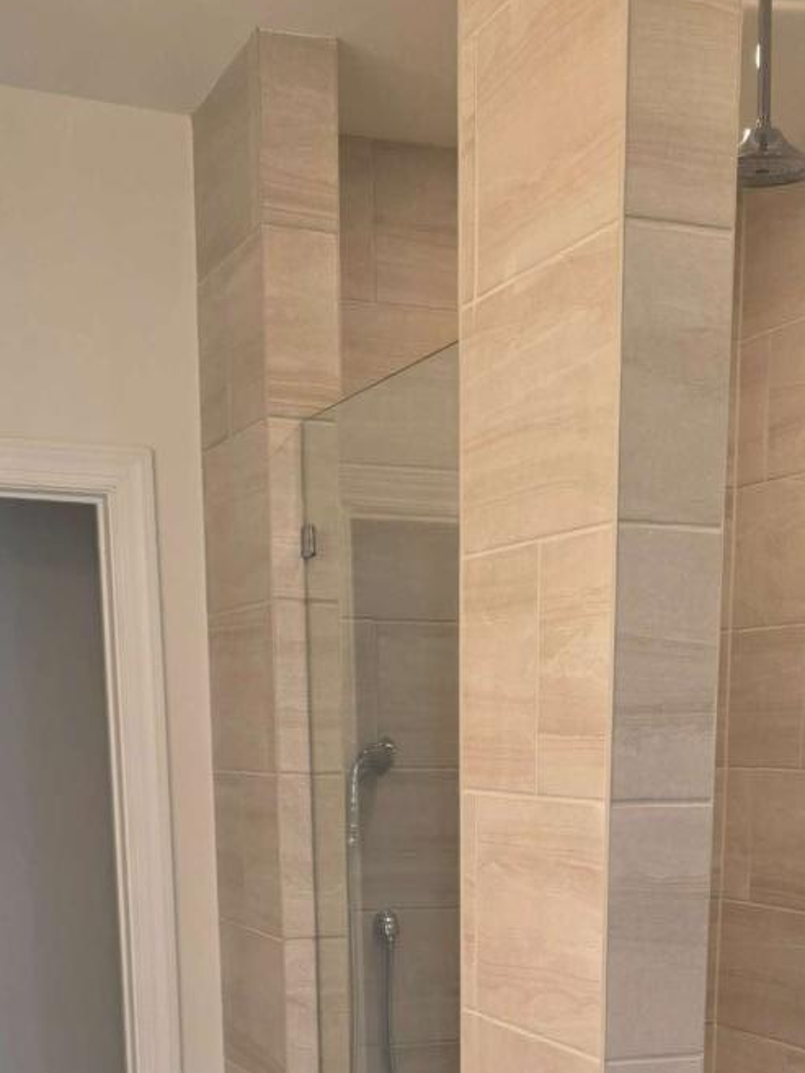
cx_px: 508
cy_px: 1161
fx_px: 1736
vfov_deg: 30.9
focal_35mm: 56
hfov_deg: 26.0
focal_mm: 6.3
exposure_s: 1/120
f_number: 1.7
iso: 100
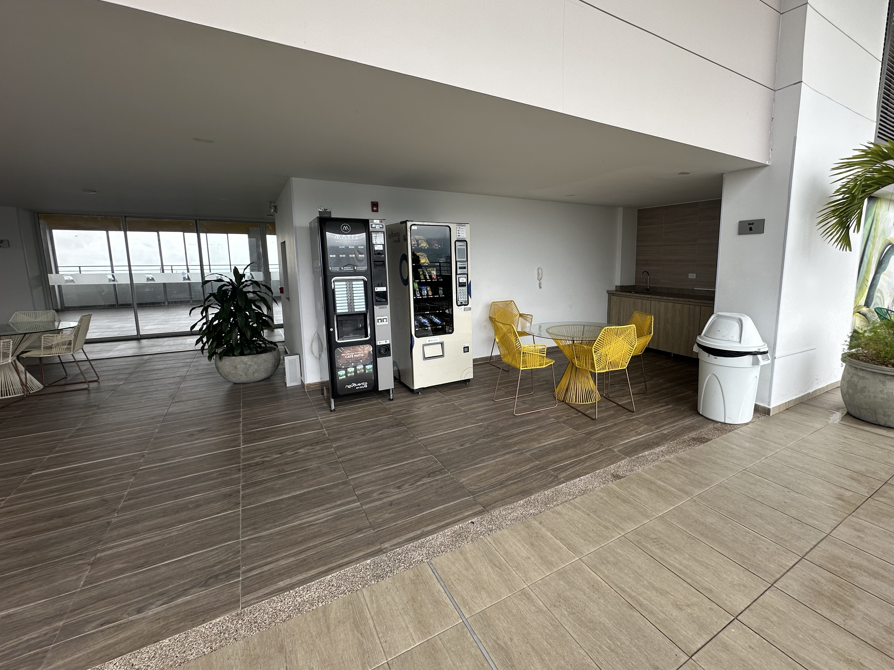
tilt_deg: -7.5
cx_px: 510
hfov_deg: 93.9
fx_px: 413
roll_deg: +0.2
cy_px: 317
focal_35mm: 16
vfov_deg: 78.0
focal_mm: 2.22
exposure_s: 1/155
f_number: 2.2
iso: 40
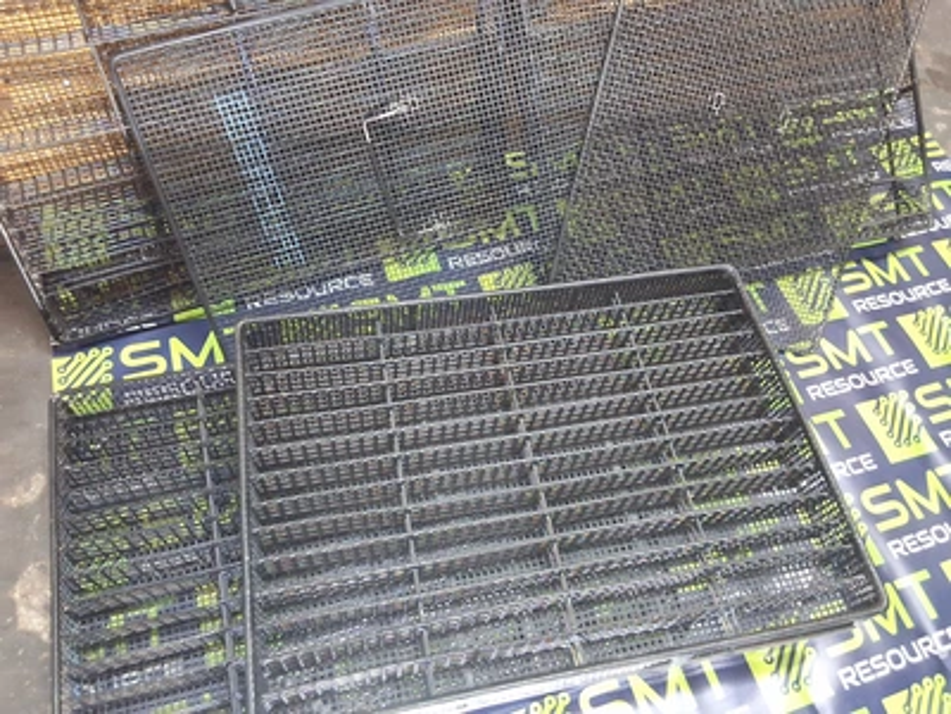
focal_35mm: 28
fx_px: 769
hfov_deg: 63.4
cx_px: 476
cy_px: 357
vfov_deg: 49.7
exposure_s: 1/17
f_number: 1.9
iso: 500
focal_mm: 2.91
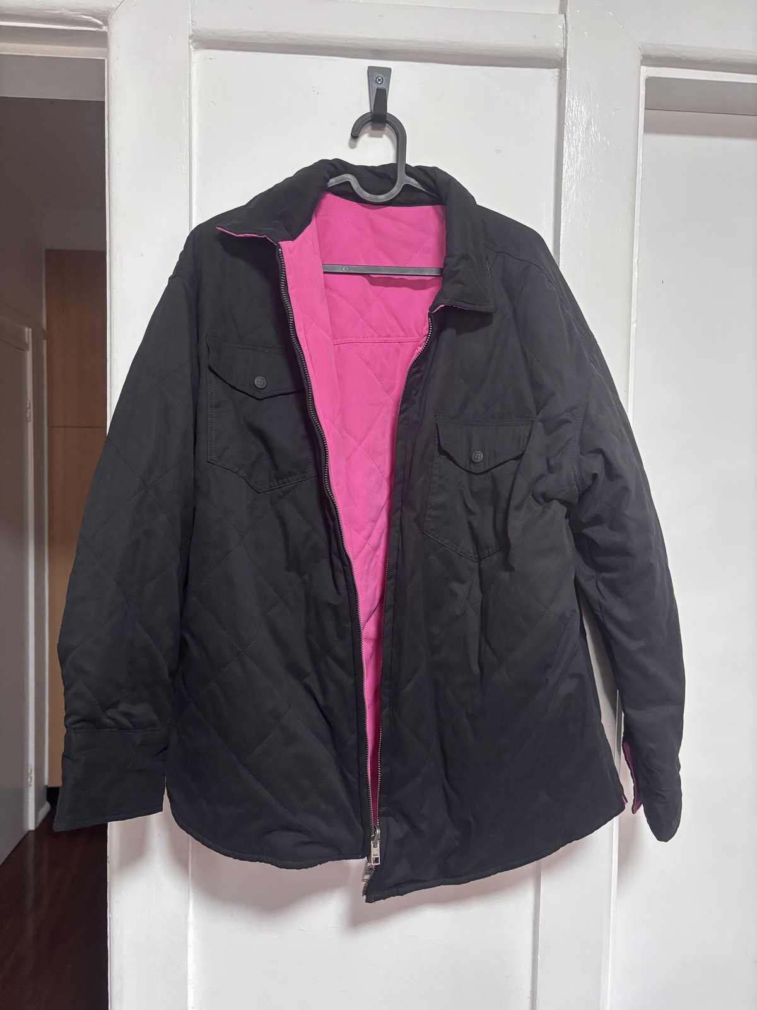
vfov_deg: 67.3
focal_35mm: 26
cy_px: 505
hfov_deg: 53.1
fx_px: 758
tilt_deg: -3.0
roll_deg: -1.1
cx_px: 378
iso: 320
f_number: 1.6
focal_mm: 5.96
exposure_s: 1/50
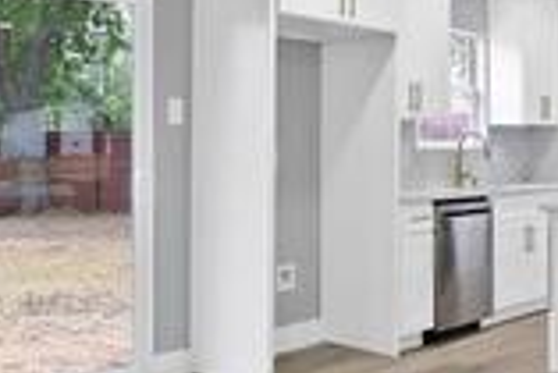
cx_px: 391
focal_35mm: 49
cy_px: 174
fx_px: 760
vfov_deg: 27.6
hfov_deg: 39.6
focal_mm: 12
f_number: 5.6
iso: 640
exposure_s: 1/8
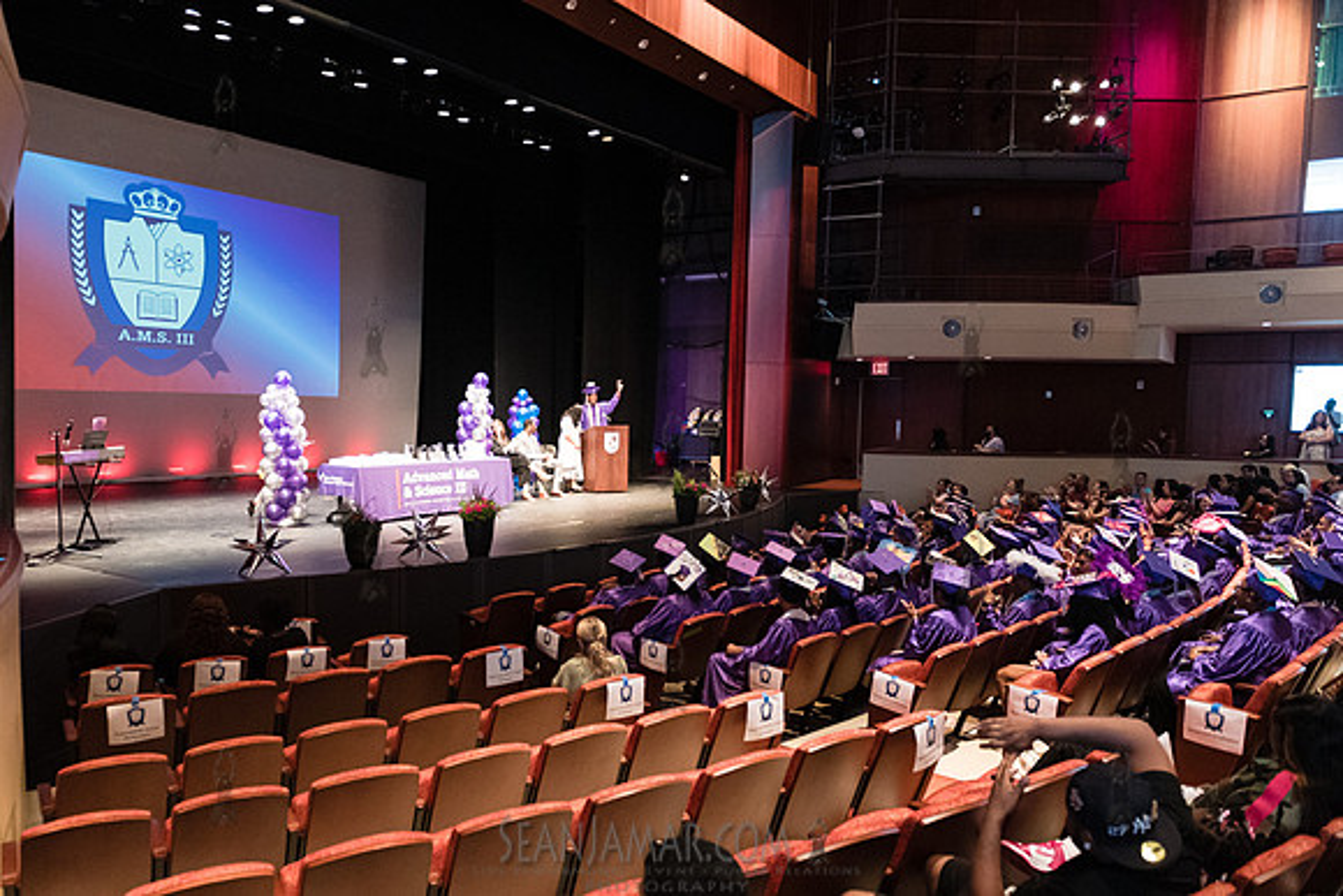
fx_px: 1043
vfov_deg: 46.5
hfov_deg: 65.1
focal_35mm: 28
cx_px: 561
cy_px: 483
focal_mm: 24
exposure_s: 1/160
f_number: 3.5
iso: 3200
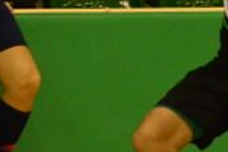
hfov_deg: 1.6
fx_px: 8047
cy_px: 48
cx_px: 124
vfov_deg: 1.1
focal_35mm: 1272
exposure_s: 1/400
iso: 4000
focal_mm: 210
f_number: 5.3
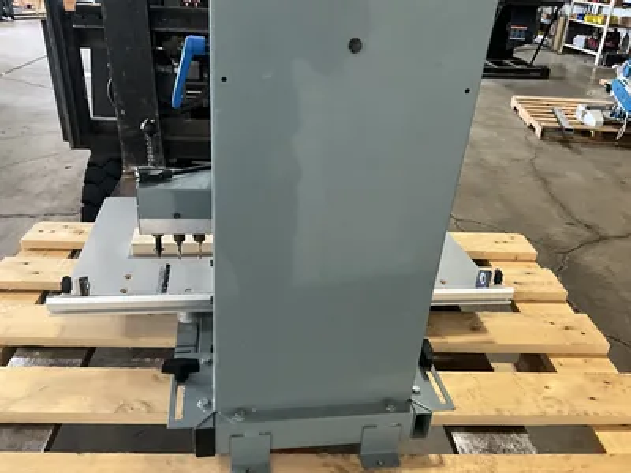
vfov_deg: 48.2
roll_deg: -2.4
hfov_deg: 61.7
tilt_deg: -28.6
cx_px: 316
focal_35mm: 29
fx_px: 529
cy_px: 236
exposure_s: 1/40
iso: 320
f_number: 1.8
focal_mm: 3
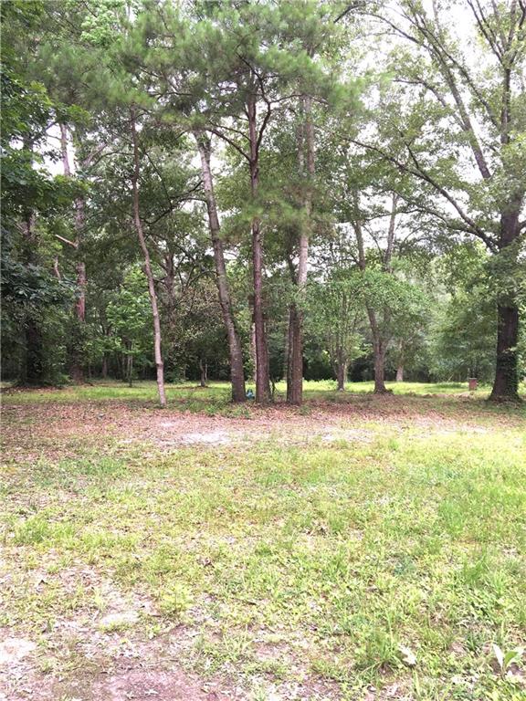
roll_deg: -0.5
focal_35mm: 29
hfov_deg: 48.2
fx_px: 588
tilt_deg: +2.6
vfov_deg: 61.7
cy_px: 350
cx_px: 263
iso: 25
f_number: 2.2
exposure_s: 1/126
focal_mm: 4.15
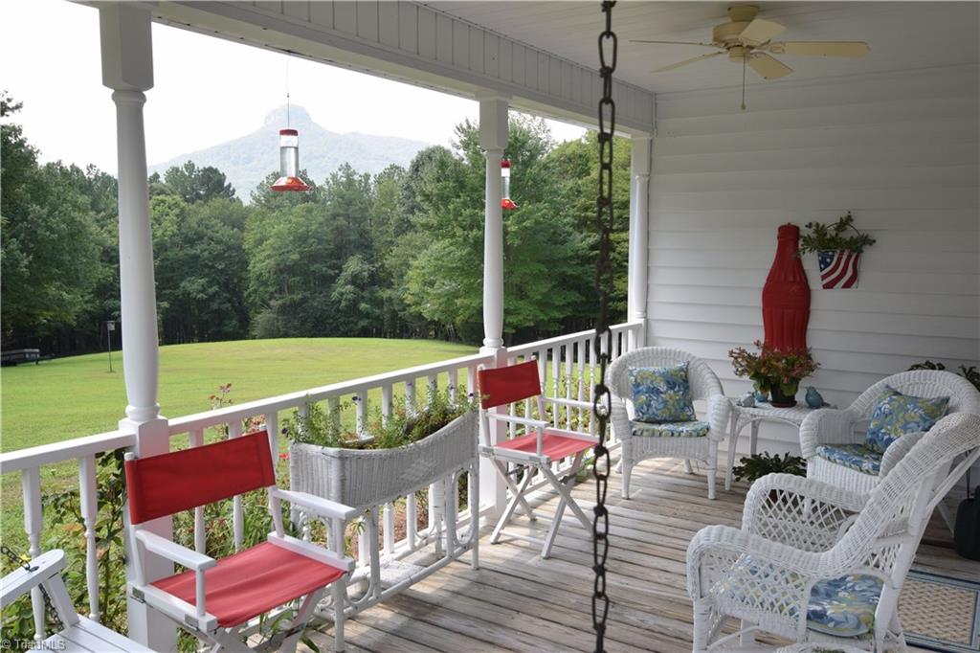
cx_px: 490
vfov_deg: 43.6
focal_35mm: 30
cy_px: 326
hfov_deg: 61.9
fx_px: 816
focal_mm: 20
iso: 400
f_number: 8
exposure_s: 1/250
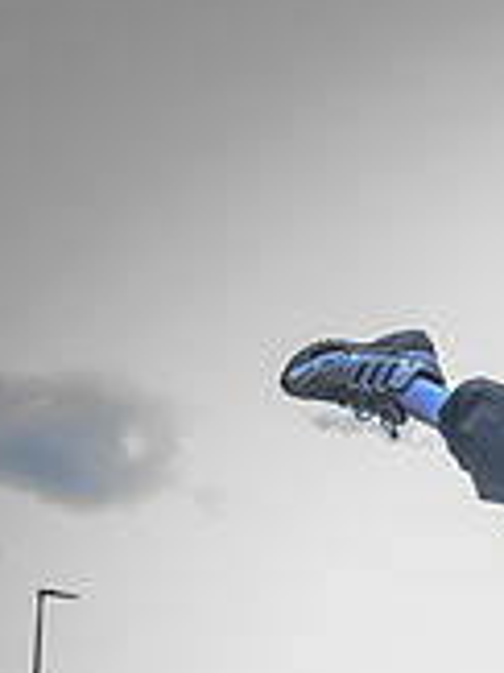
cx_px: 1095
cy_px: 741
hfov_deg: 10.7
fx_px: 2391
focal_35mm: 123
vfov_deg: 15.6
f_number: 6.3
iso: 500
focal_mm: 36
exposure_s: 1/640
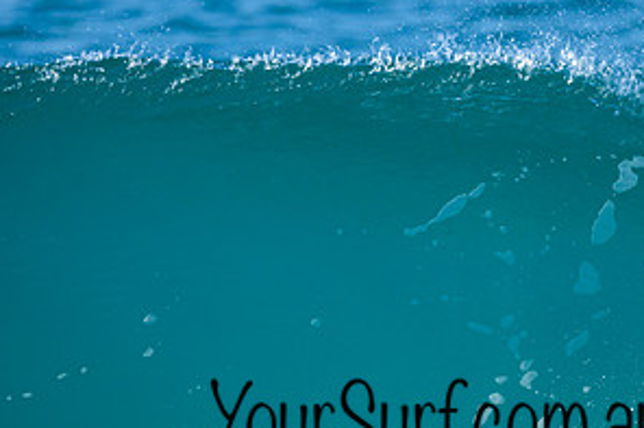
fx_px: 34147
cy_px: 424
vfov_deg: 0.7
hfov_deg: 1.1
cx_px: 539
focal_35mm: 1910
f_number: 6.3
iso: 400
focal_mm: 800
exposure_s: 1/2500
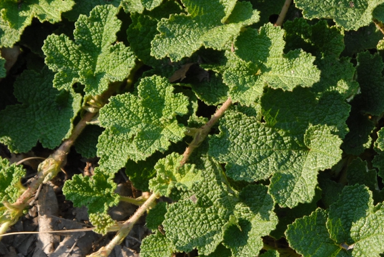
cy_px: 36
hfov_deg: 8.2
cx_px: 313
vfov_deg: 5.5
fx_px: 2659
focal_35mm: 249
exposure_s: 1/200
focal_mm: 92
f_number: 7.1
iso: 400
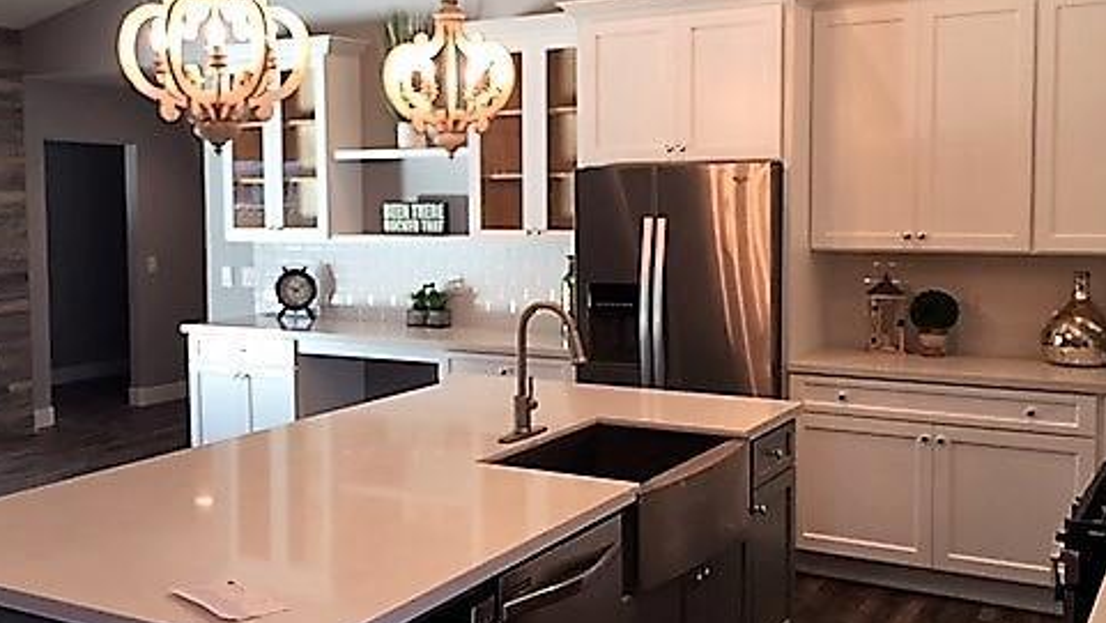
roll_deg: +1.0
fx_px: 1232
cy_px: 267
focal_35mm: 42
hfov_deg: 48.0
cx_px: 430
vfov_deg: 28.3
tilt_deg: -3.8
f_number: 2.2
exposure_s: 1/30
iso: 32
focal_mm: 4.15
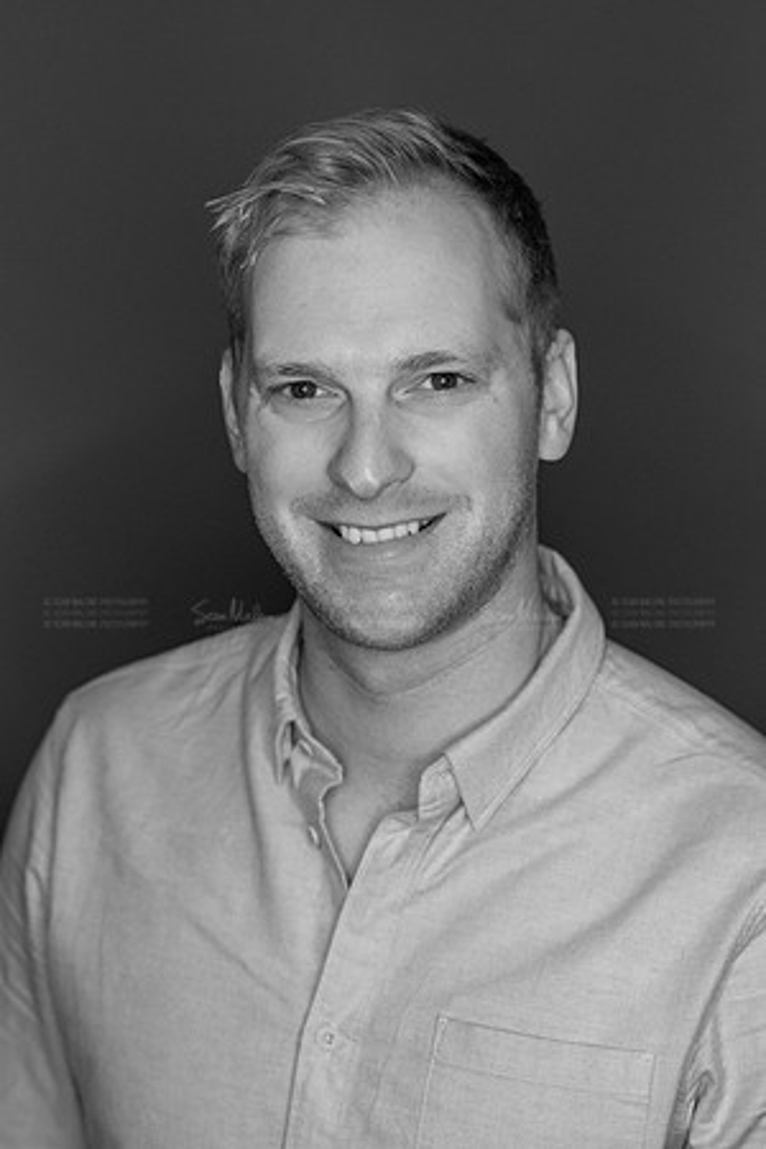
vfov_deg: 23.9
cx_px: 383
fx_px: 2713
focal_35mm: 85
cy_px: 574
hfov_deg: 16.1
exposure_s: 1/400
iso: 2000
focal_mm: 85
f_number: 3.5
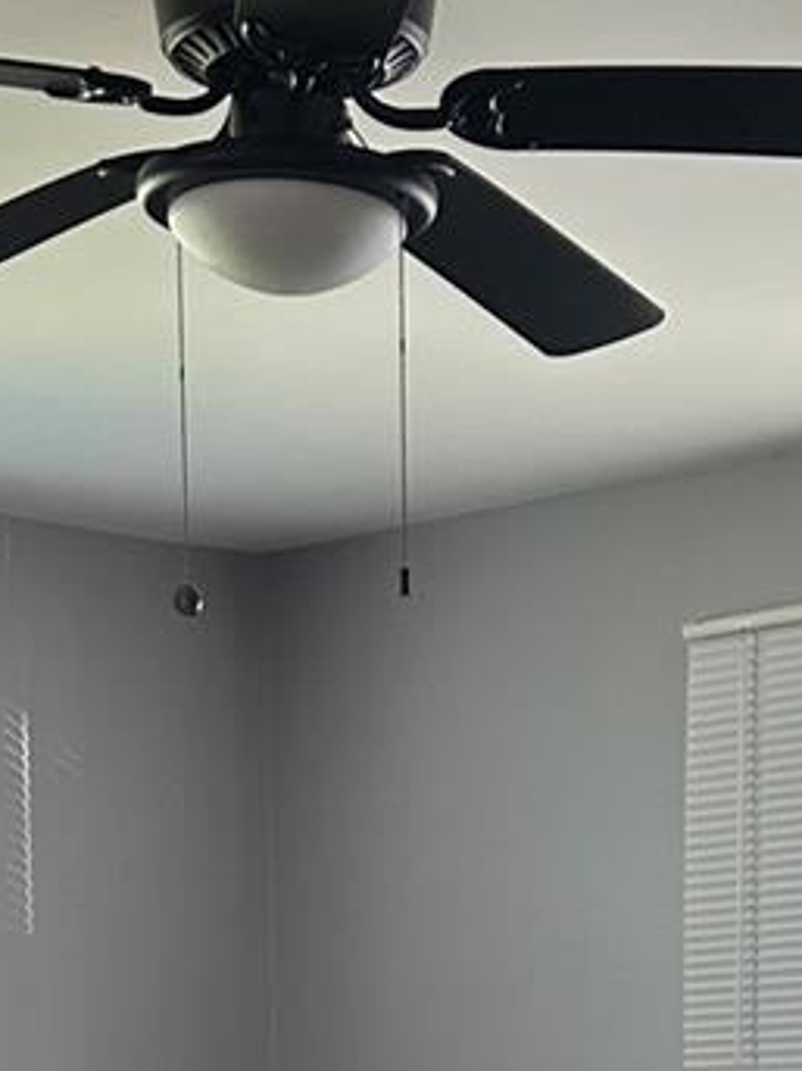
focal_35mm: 91
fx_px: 2813
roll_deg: +0.6
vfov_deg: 19.6
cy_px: 1458
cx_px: 390
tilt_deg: -8.6
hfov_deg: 16.2
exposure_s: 1/50
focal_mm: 5.7
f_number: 1.5
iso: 125
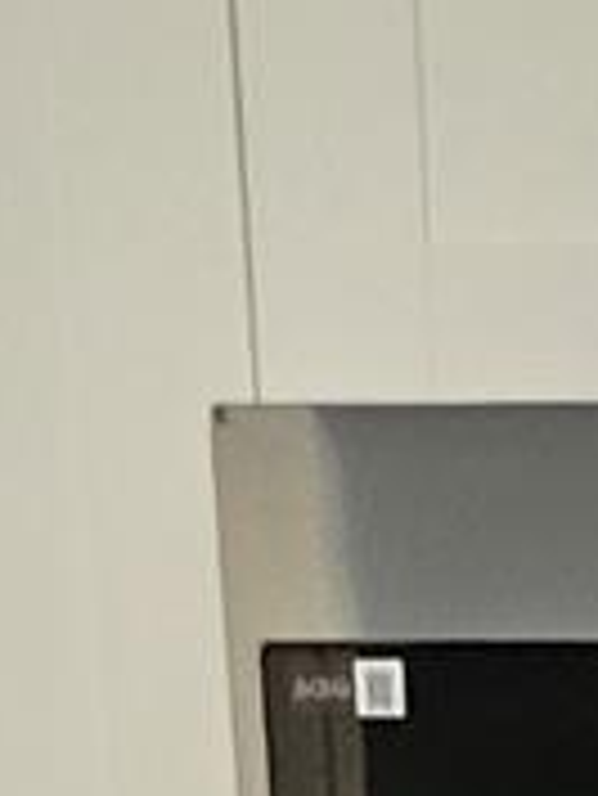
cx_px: 1070
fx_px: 2025
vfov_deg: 13.2
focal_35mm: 88
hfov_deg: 14.7
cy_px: 2114
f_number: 2.2
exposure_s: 1/30
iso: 320
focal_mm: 1.74
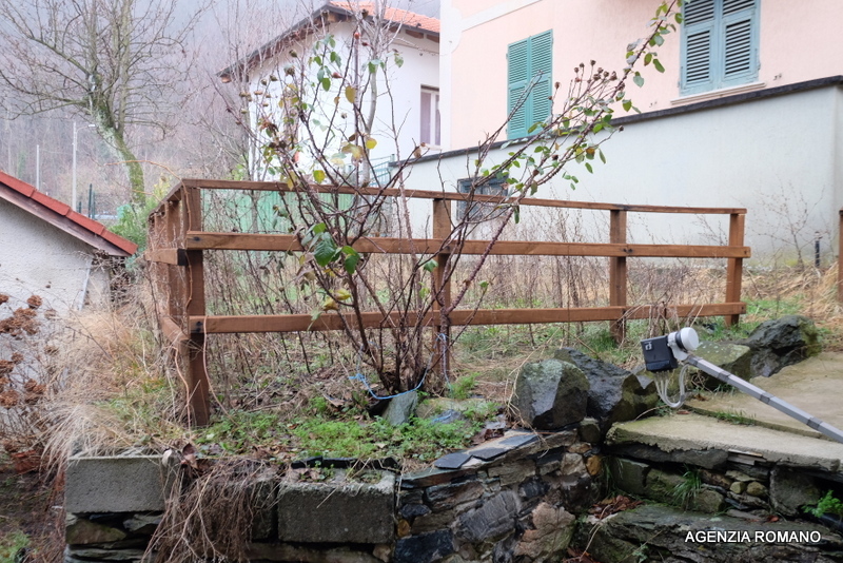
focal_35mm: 29
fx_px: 679
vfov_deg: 45.0
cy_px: 282
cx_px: 422
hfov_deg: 63.6
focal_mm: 19.1
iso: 400
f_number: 4
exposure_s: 1/30
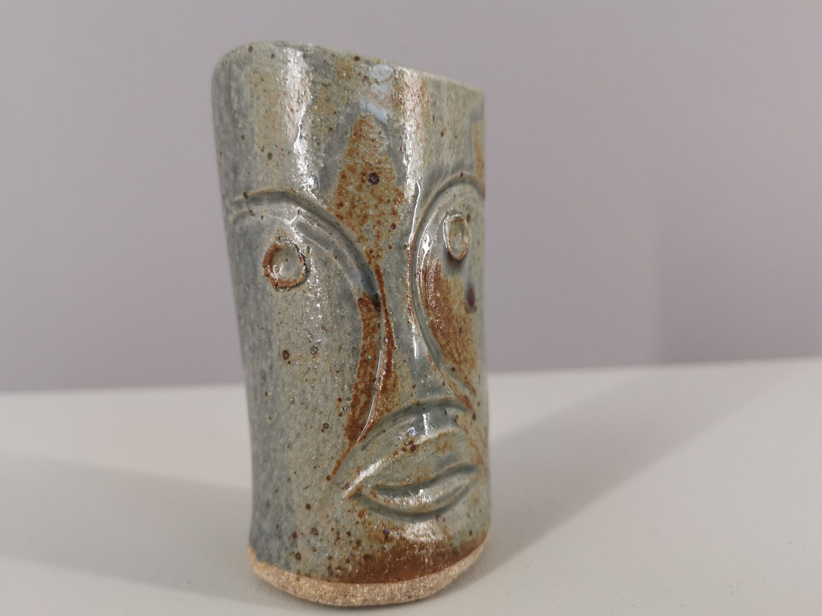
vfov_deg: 51.4
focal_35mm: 27
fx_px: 641
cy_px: 308
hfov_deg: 65.3
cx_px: 411
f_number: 1.8
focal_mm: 5.58
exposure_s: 1/100
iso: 125
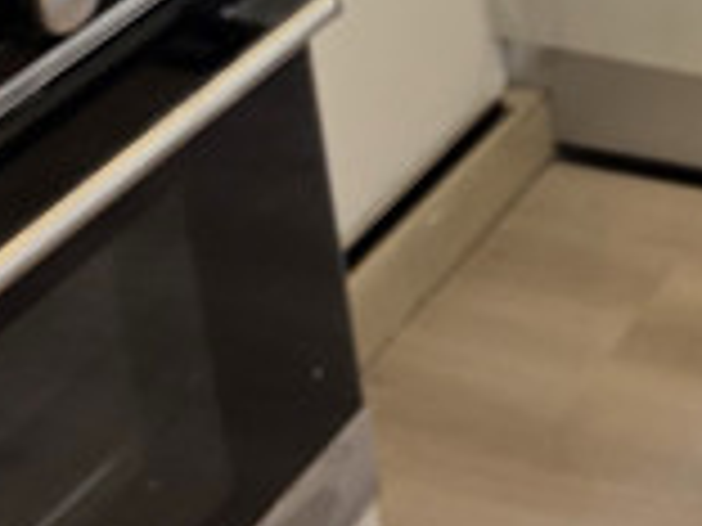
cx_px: 994
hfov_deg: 19.5
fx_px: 1825
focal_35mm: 90
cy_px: -468
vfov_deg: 14.2
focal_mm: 2.2
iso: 100
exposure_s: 1/120
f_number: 1.9
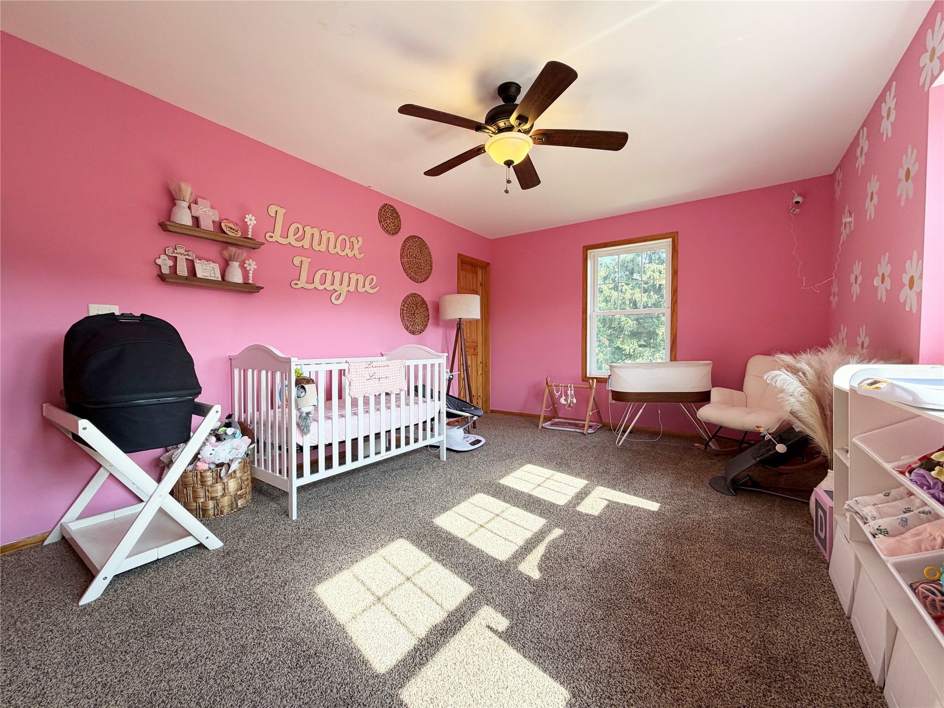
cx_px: 472
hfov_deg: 102.1
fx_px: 382
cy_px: 354
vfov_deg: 85.7
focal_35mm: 14
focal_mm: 2.22
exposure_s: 1/121
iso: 80
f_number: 2.2
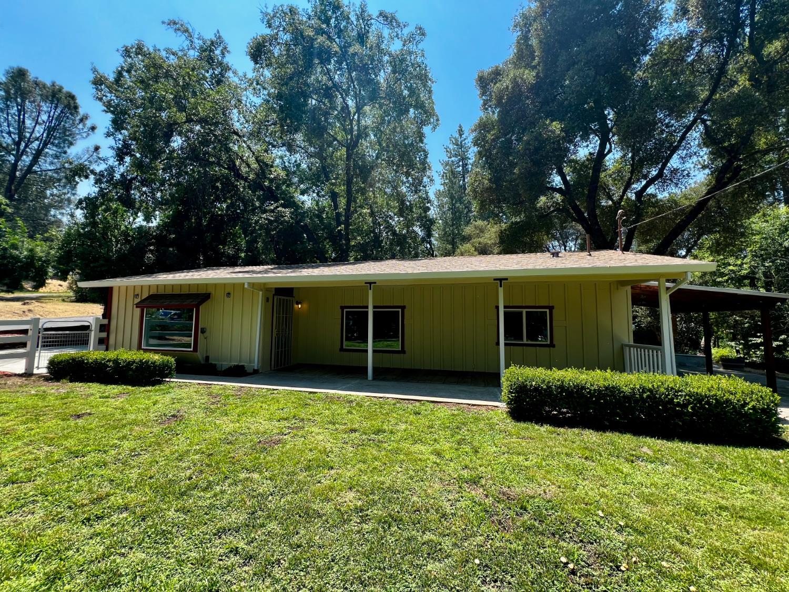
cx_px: 394
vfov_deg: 89.9
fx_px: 296
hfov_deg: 106.2
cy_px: 296
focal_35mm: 13
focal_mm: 1.57
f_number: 1.8
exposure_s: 1/442
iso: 32
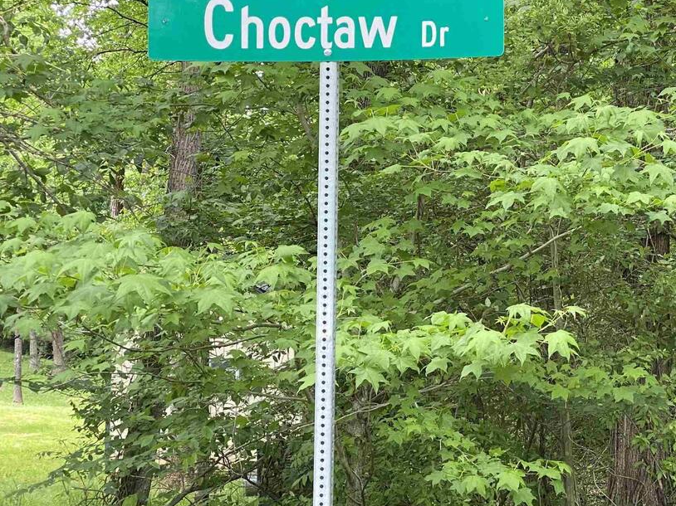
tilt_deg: +3.3
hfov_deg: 21.0
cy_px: 270
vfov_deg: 16.1
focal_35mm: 92
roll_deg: -1.6
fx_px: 1796
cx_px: 571
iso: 80
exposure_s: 1/121
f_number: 2
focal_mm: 6
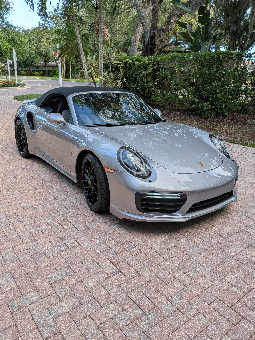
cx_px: 128
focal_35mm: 26
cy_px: 160
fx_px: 255
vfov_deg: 67.2
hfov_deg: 53.1
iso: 35
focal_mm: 4.53
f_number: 1.7
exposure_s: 1/388
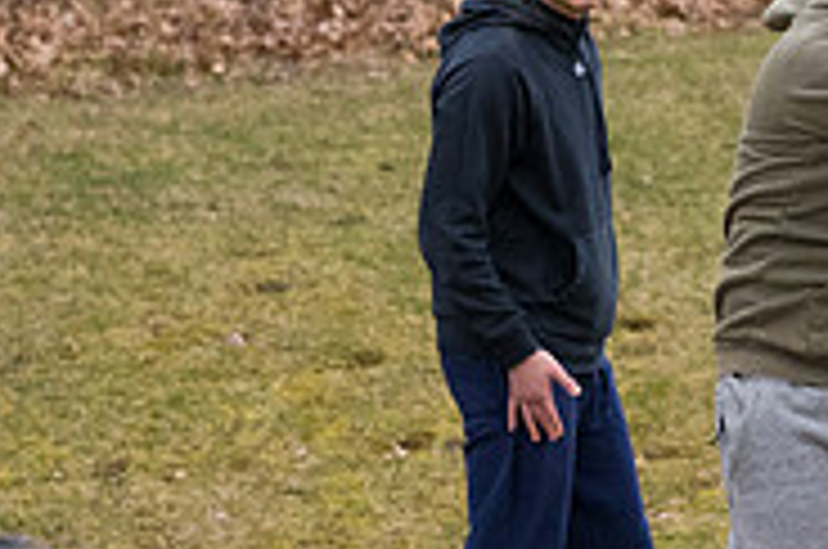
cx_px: 990
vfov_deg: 2.2
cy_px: 212
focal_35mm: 637
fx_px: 14625
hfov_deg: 3.2
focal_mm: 135
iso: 2000
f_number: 5
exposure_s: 1/1600
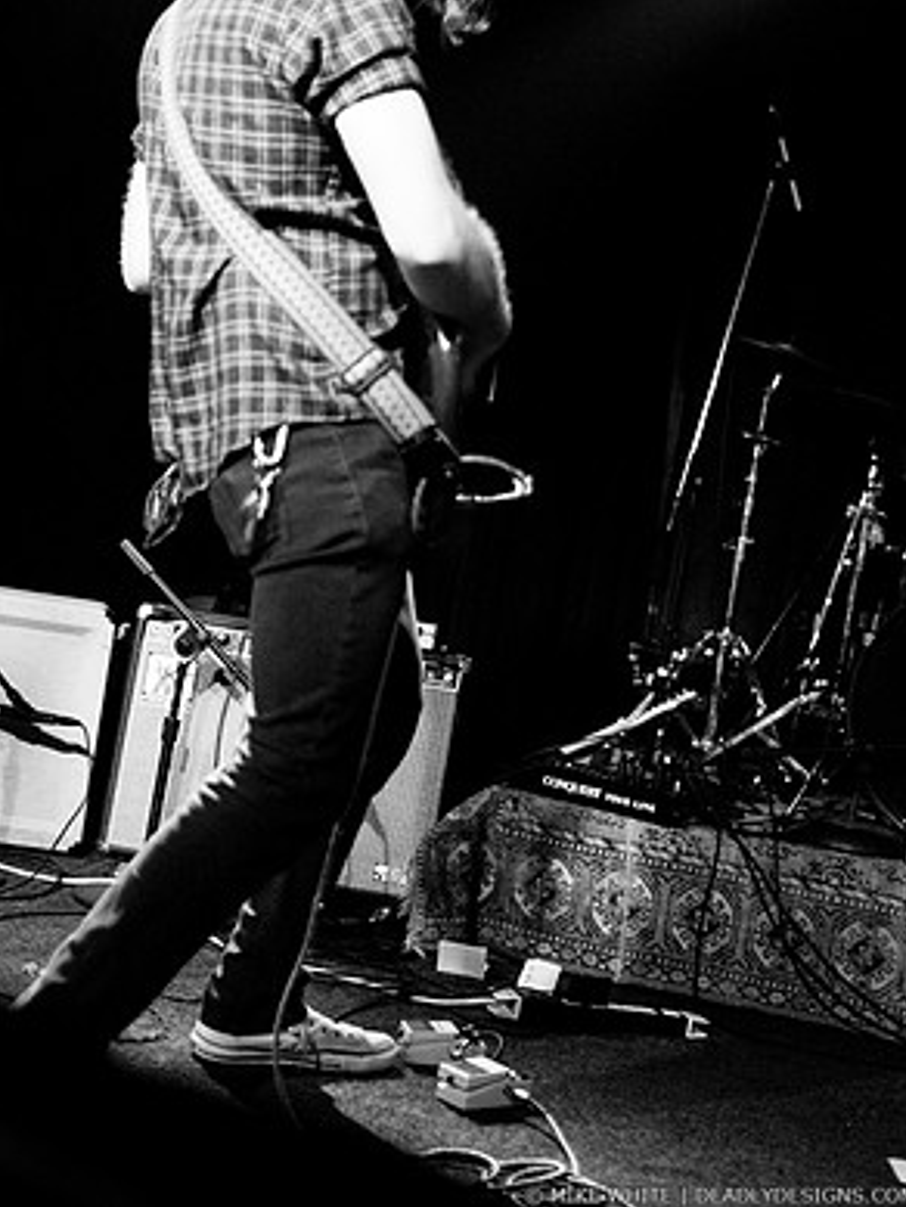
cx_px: 461
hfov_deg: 29.1
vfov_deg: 38.1
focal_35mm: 50
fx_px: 1744
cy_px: 512
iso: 1000
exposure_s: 1/100
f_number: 1.6
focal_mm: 30
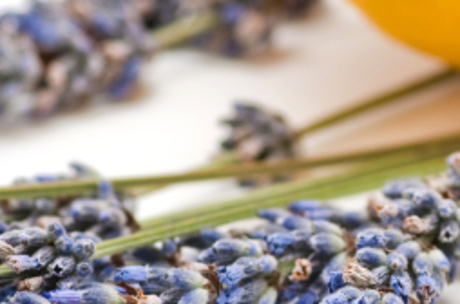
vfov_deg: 2.7
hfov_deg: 4.1
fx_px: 6411
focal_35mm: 503
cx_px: 497
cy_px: 72
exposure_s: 1/80
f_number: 8
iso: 200
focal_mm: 100
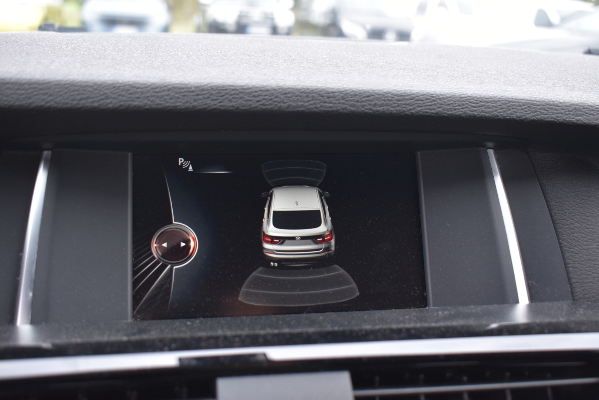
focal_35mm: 39
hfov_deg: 49.6
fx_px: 649
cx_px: 300
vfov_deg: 34.2
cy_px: 200
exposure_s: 1/125
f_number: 5.6
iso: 400
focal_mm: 26
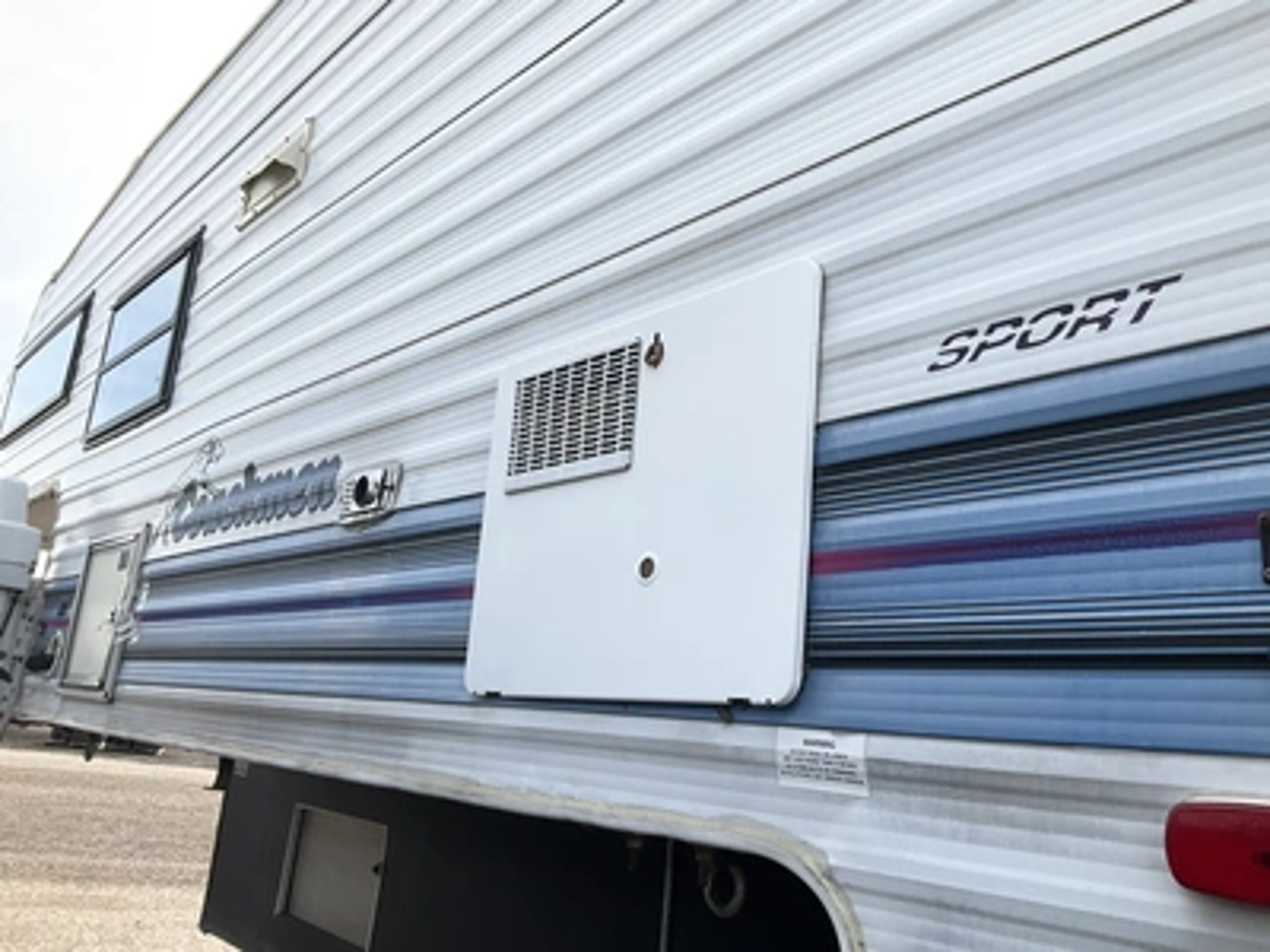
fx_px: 1064
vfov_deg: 48.2
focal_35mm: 29
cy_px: 476
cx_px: 635
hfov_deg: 61.7
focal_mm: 3
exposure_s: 1/869
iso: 25
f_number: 1.8
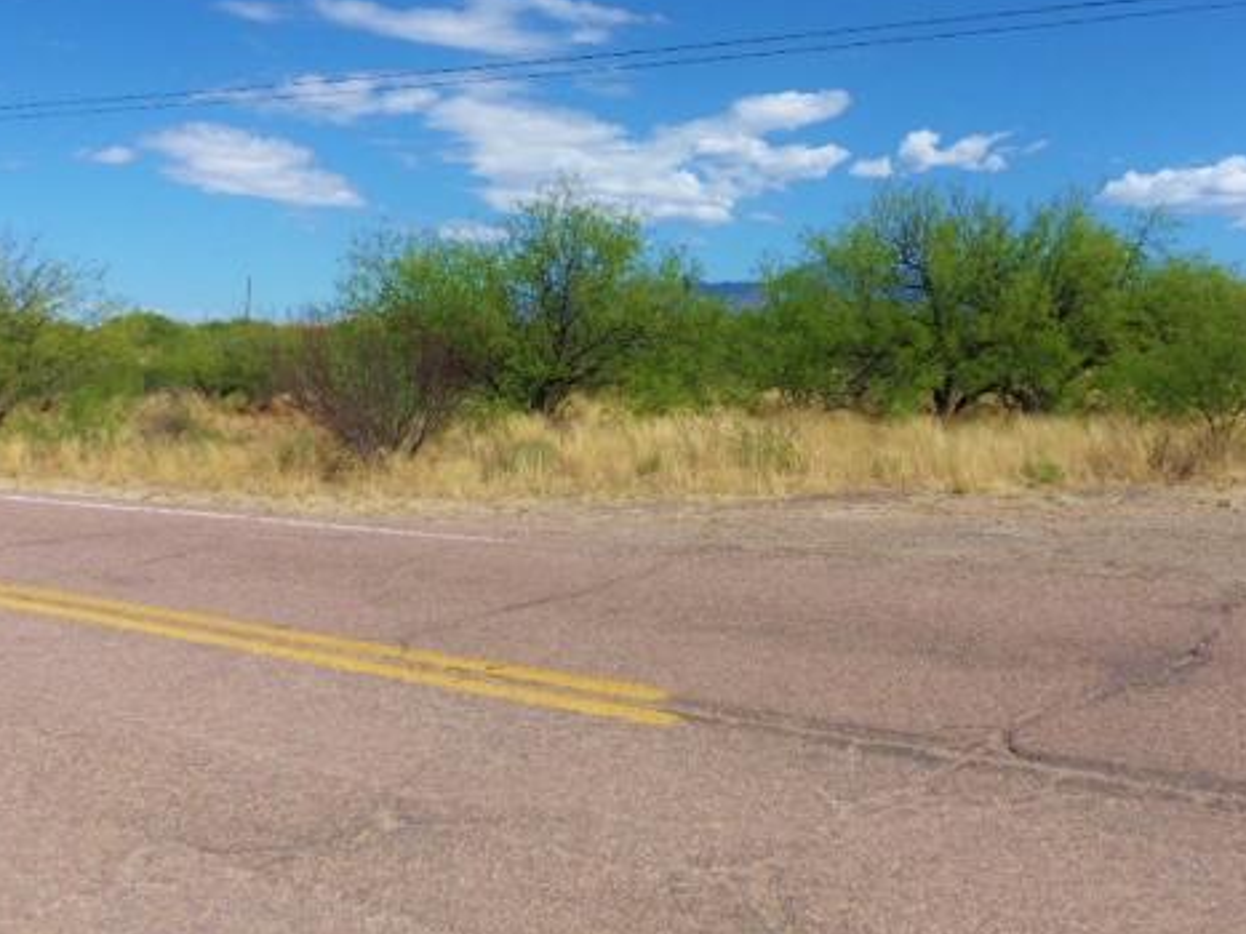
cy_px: 387
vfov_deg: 38.5
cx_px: 699
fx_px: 1331
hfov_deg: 50.0
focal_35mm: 37
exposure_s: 1/180
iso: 80
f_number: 9.2
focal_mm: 4.9
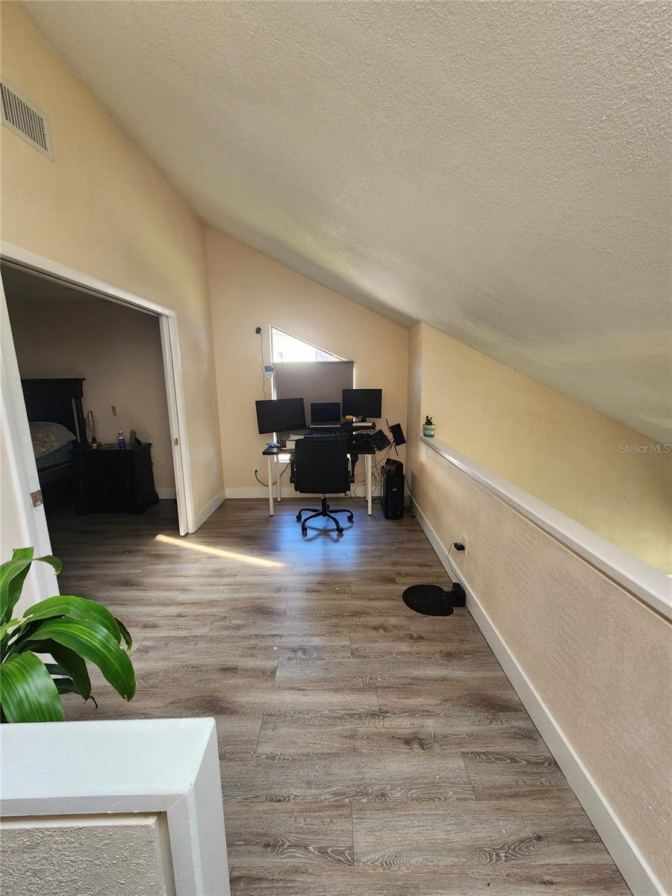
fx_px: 336
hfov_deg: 89.9
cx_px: 336
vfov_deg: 106.2
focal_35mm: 13
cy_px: 448
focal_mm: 2.2
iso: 125
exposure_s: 1/60
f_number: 2.2
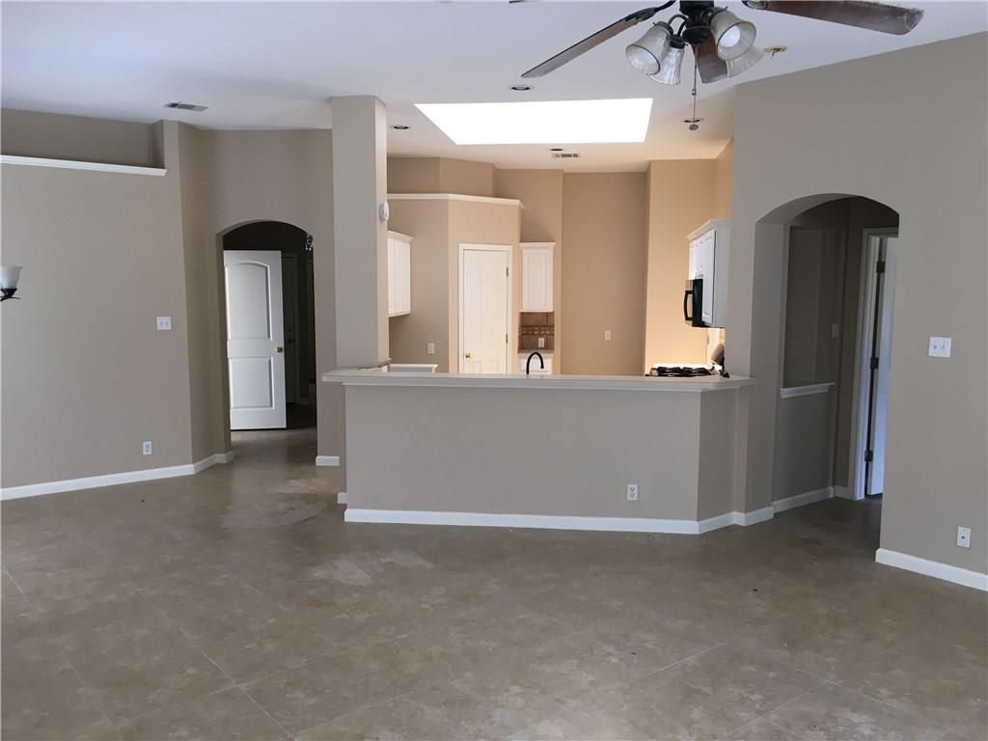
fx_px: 828
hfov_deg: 61.7
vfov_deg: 48.2
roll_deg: -0.4
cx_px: 494
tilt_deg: -5.9
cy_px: 370
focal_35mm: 29
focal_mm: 4.15
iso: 25
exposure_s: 1/30
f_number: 2.2
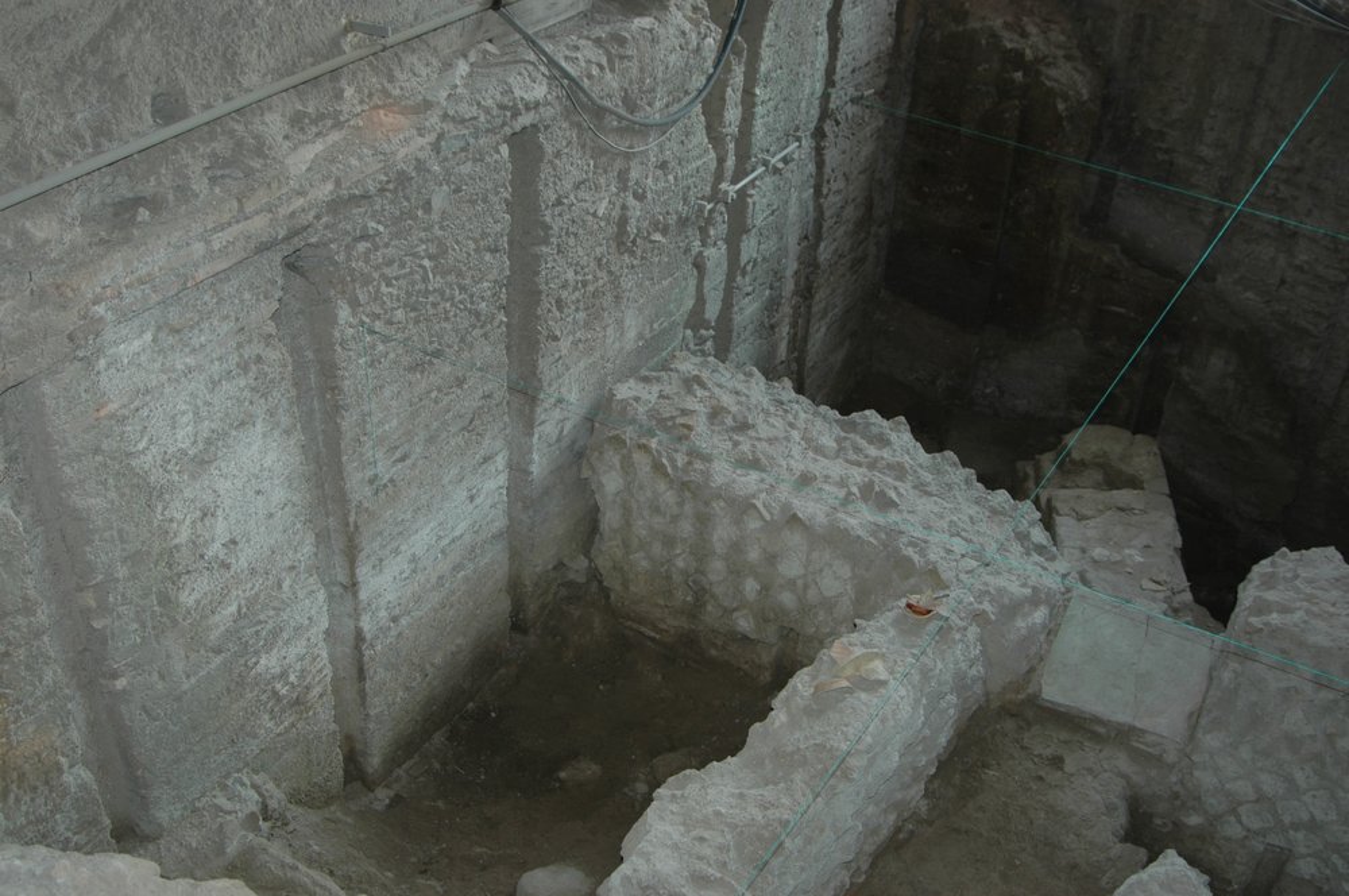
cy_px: 448
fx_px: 1347
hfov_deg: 53.2
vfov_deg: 36.8
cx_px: 674
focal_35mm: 36
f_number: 3.5
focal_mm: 24
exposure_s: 1/60
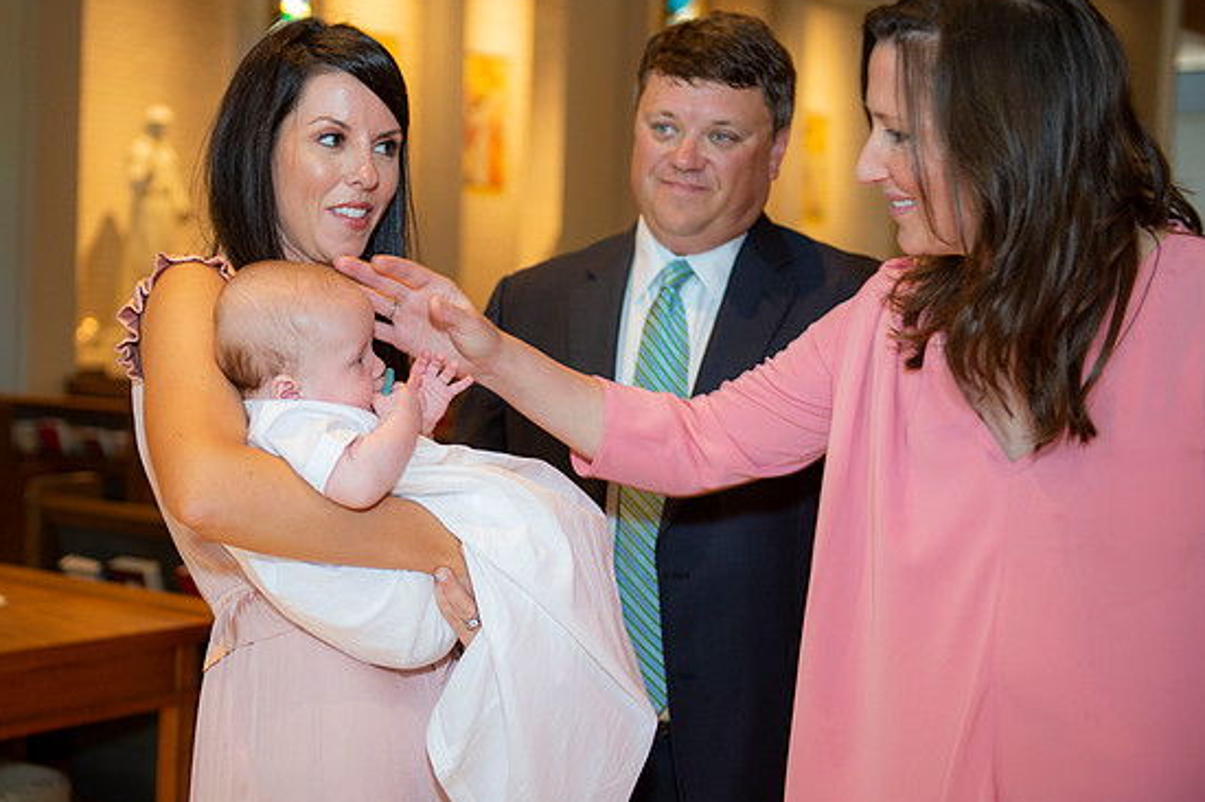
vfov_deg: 22.9
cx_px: 475
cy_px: 342
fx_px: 1974
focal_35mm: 59
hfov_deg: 33.8
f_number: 2.8
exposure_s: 1/100
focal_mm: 48
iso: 1000
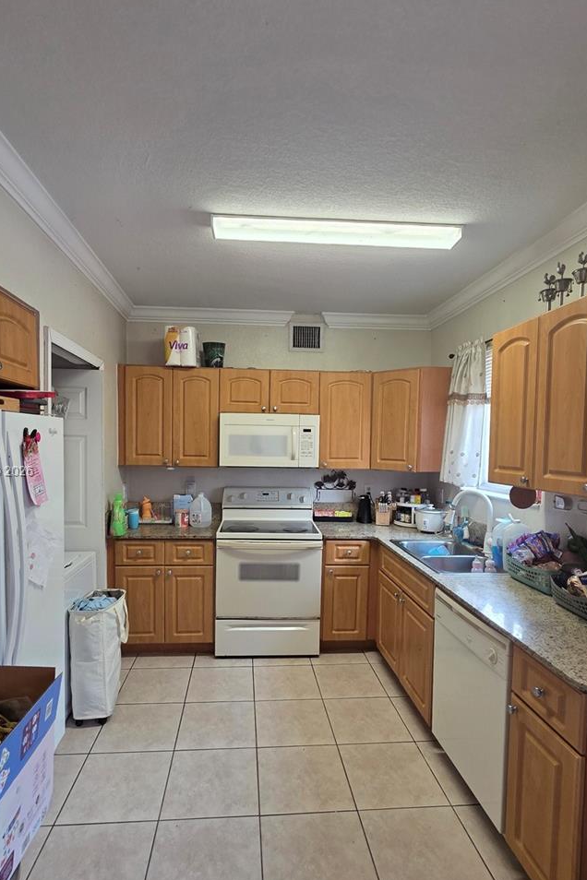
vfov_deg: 93.1
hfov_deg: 70.4
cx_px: 278
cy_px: 472
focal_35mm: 17
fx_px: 416
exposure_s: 1/120
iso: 125
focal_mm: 2.2
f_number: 1.9
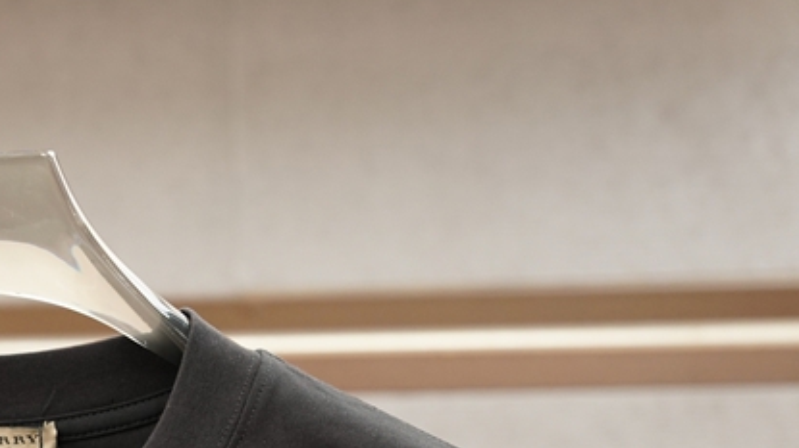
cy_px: 663
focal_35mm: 200
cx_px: -67
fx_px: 4243
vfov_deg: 6.0
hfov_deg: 10.6
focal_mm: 49
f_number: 4
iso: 500
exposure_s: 1/125
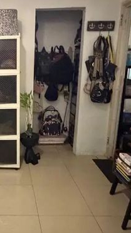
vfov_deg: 56.6
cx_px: -1
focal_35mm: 35
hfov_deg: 31.1
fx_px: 216
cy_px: 116
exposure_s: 1/30
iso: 1250
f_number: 2.2
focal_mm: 2.22
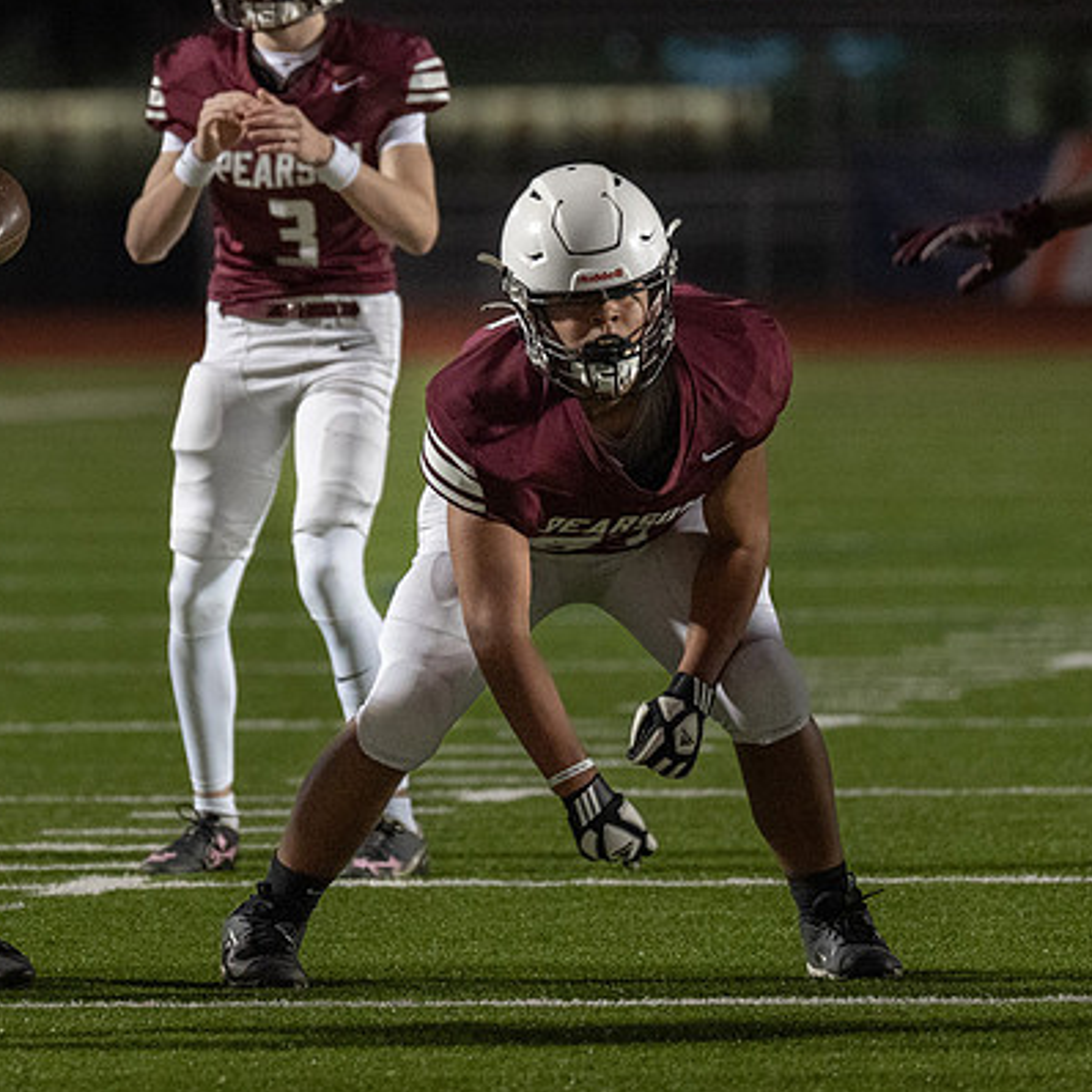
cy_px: 308
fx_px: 20201
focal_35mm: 566
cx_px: 241
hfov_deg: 3.1
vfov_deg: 3.1
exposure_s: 1/1000
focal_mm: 200
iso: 1250
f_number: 2.8
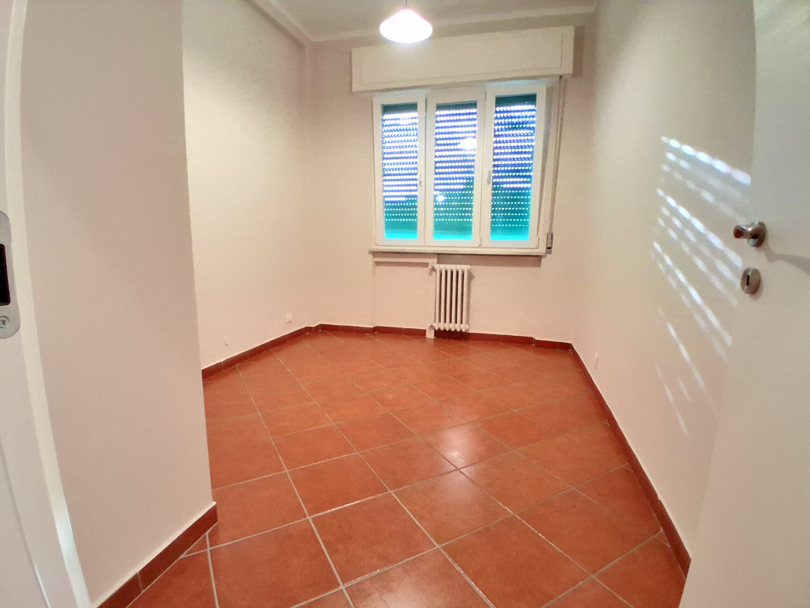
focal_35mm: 17
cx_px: 405
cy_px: 304
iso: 640
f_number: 2.2
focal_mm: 1.4
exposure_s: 1/25
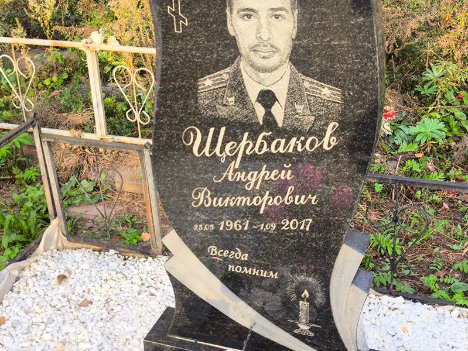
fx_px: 676
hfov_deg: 38.2
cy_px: 176
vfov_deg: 29.1
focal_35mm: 50
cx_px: 234
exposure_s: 1/176
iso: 50
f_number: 1.7
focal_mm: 4.71
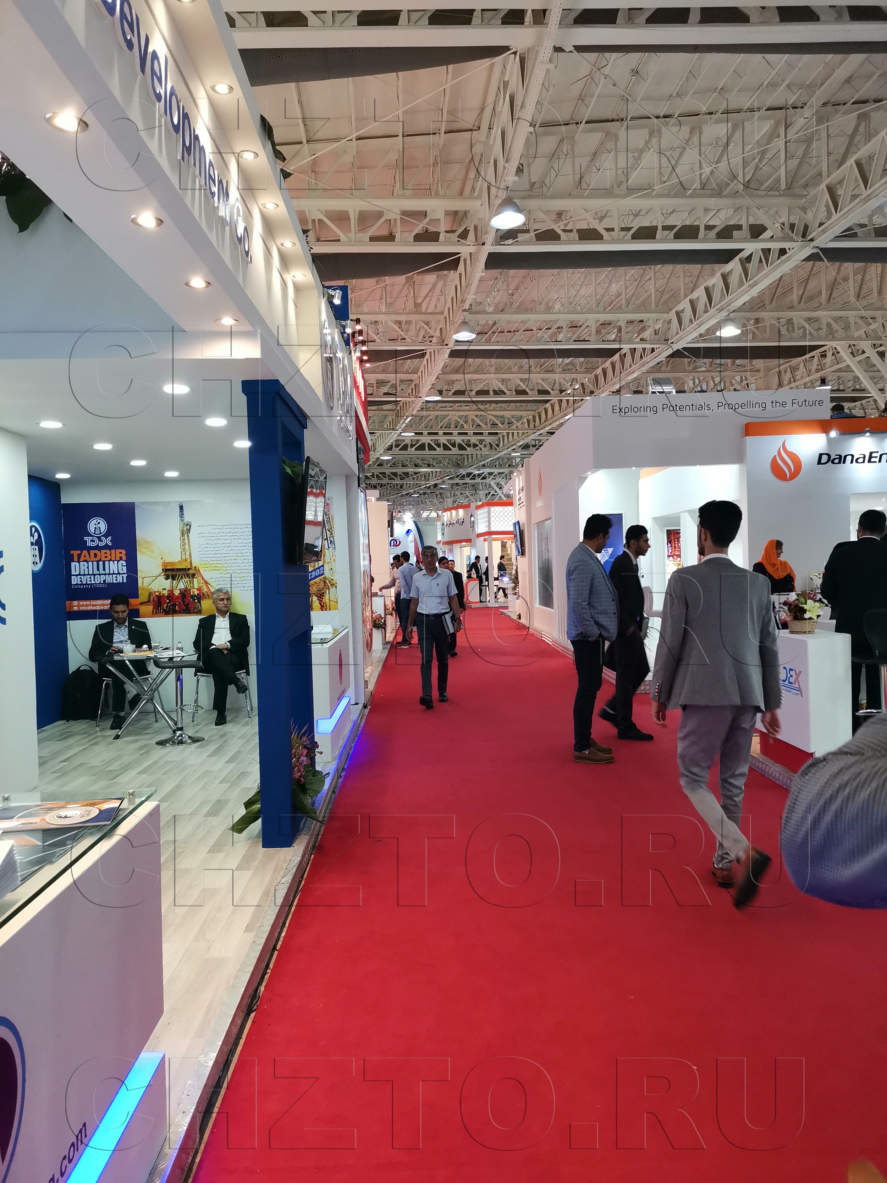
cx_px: 444
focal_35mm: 26
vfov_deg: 67.3
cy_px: 592
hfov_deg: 53.1
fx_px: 888
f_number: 1.8
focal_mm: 4.75
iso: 200
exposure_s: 1/50
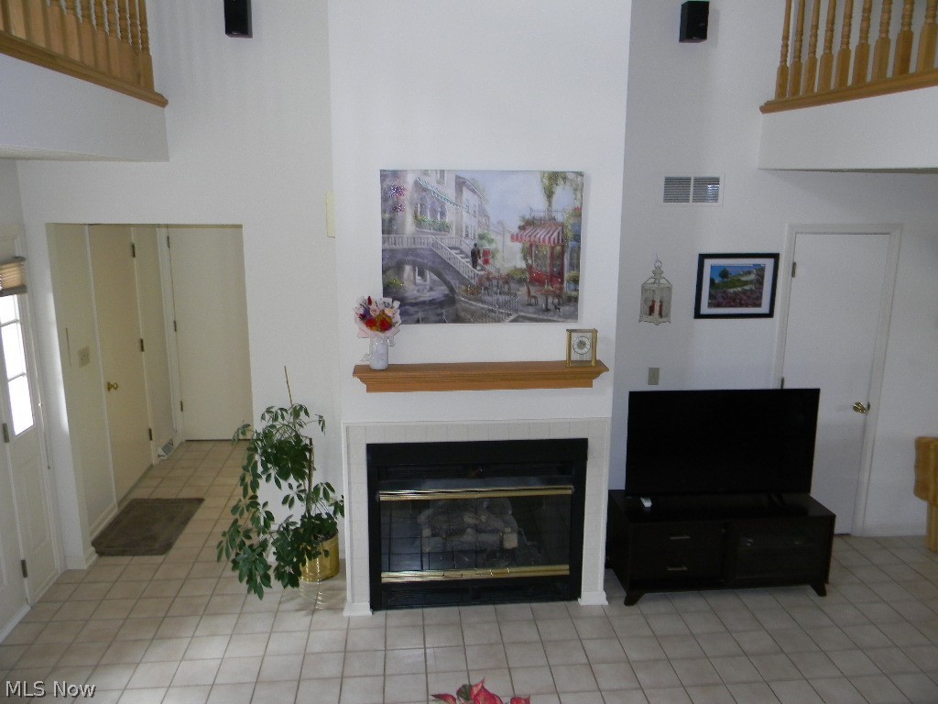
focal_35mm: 28
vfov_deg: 49.7
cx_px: 469
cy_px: 352
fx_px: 759
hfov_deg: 63.4
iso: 200
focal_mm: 5
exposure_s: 1/26
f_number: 3.5
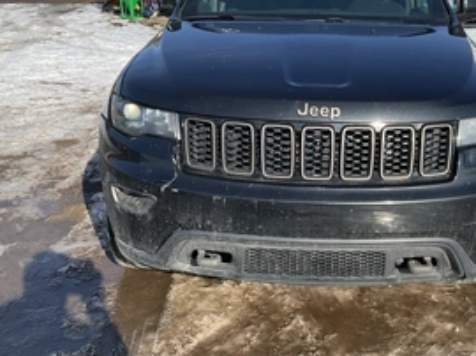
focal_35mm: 43
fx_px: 591
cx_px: 287
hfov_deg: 43.6
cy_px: 136
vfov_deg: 33.4
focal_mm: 3
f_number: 1.8
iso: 25
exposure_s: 1/1577
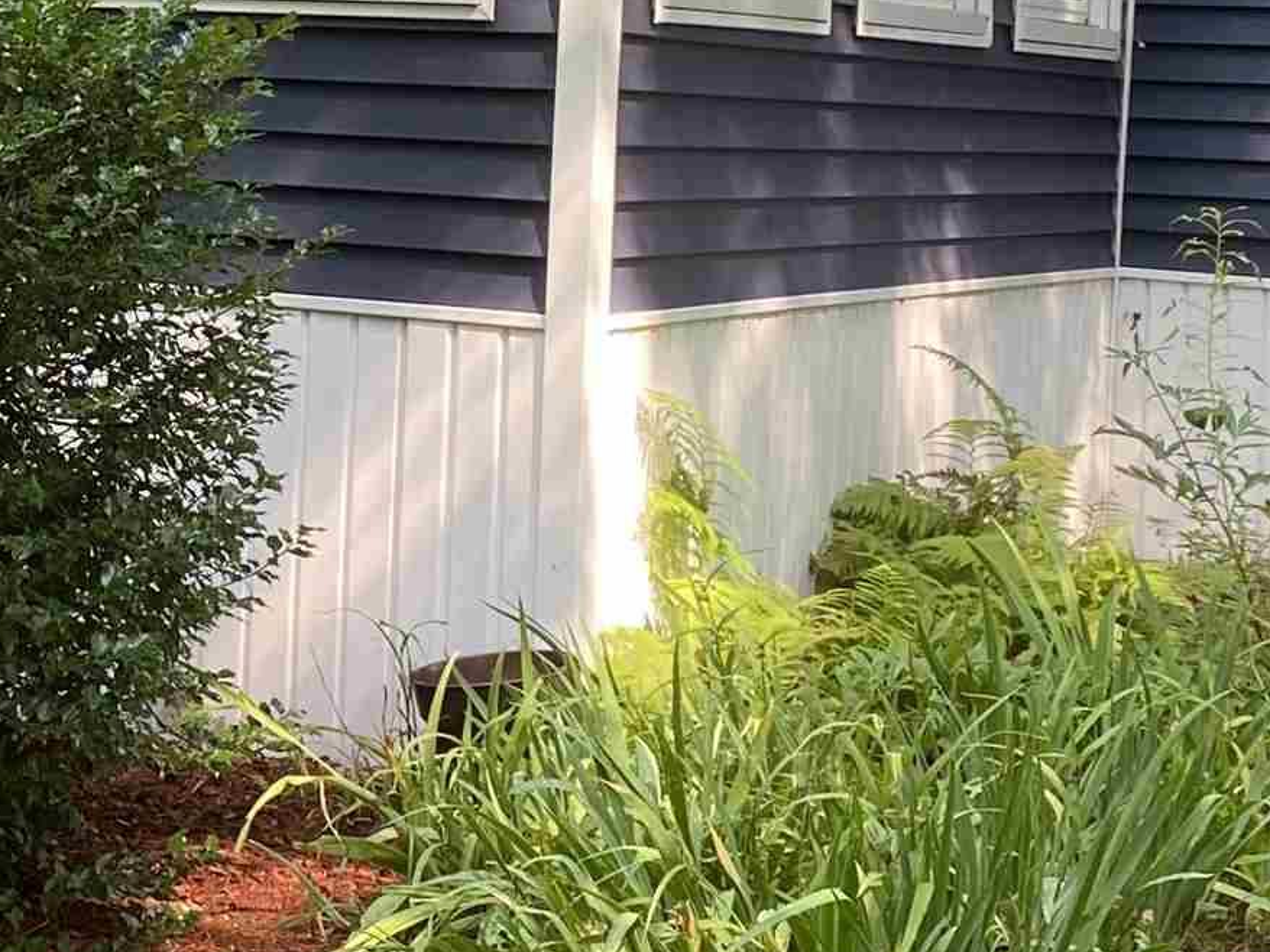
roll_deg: -2.4
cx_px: 116
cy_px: 203
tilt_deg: -3.0
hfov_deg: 21.1
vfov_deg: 16.1
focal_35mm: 91
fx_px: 3338
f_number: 1.8
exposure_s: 1/122
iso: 32
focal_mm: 4.25
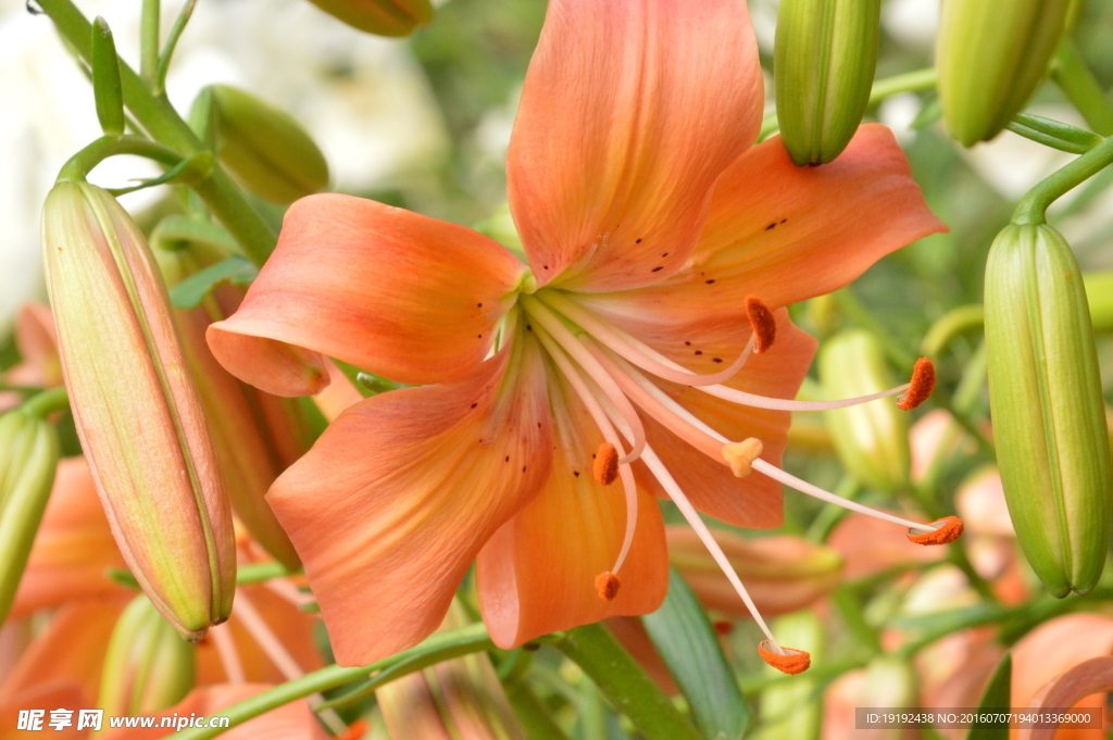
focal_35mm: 218
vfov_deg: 6.3
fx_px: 6719
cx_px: 556
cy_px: 370
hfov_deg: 9.5
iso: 2500
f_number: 18
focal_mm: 145
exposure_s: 1/250
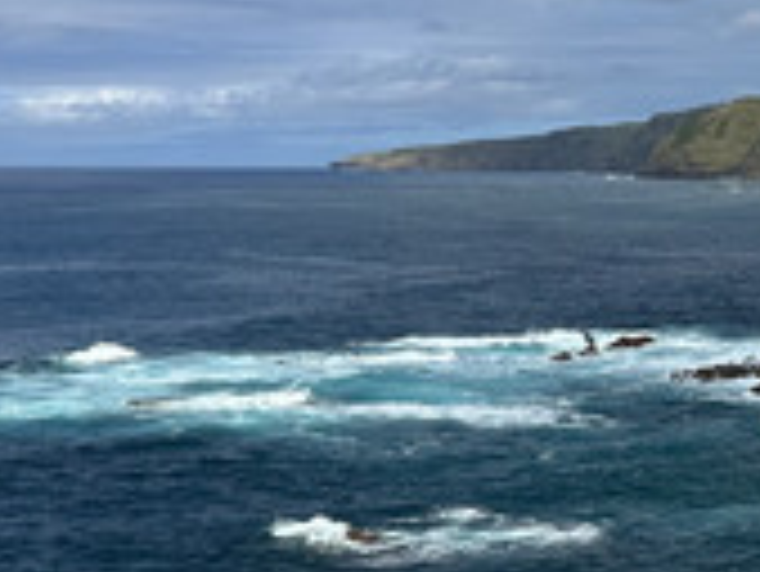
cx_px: 818
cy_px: 198
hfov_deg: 20.6
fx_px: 1999
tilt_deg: -2.2
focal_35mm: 91
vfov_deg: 16.2
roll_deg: -0.3
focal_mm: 6.86
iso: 80
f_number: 1.78
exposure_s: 1/7576
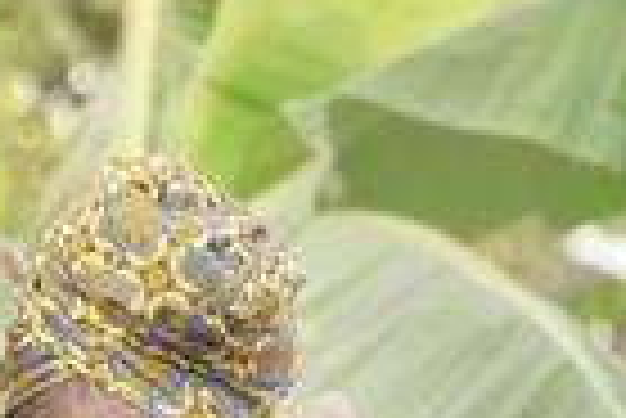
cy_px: 560
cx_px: 63
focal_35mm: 647
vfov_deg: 2.1
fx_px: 11262
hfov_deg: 3.2
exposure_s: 1/160
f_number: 4.8
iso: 320
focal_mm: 120
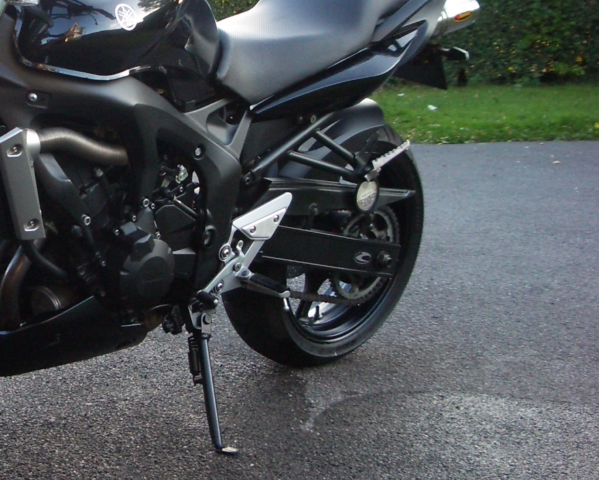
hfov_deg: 25.2
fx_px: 1294
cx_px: 54
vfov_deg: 20.9
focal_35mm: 73
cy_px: 164
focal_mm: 6.8
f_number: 2.8
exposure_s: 1/100
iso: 200
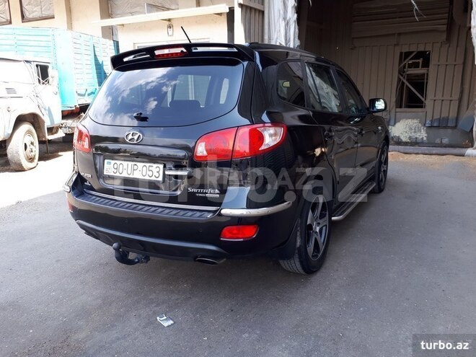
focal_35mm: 27
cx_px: 238
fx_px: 371
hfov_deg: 65.3
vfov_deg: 51.4
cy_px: 178
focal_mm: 3.6
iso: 40
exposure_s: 1/185
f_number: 1.9
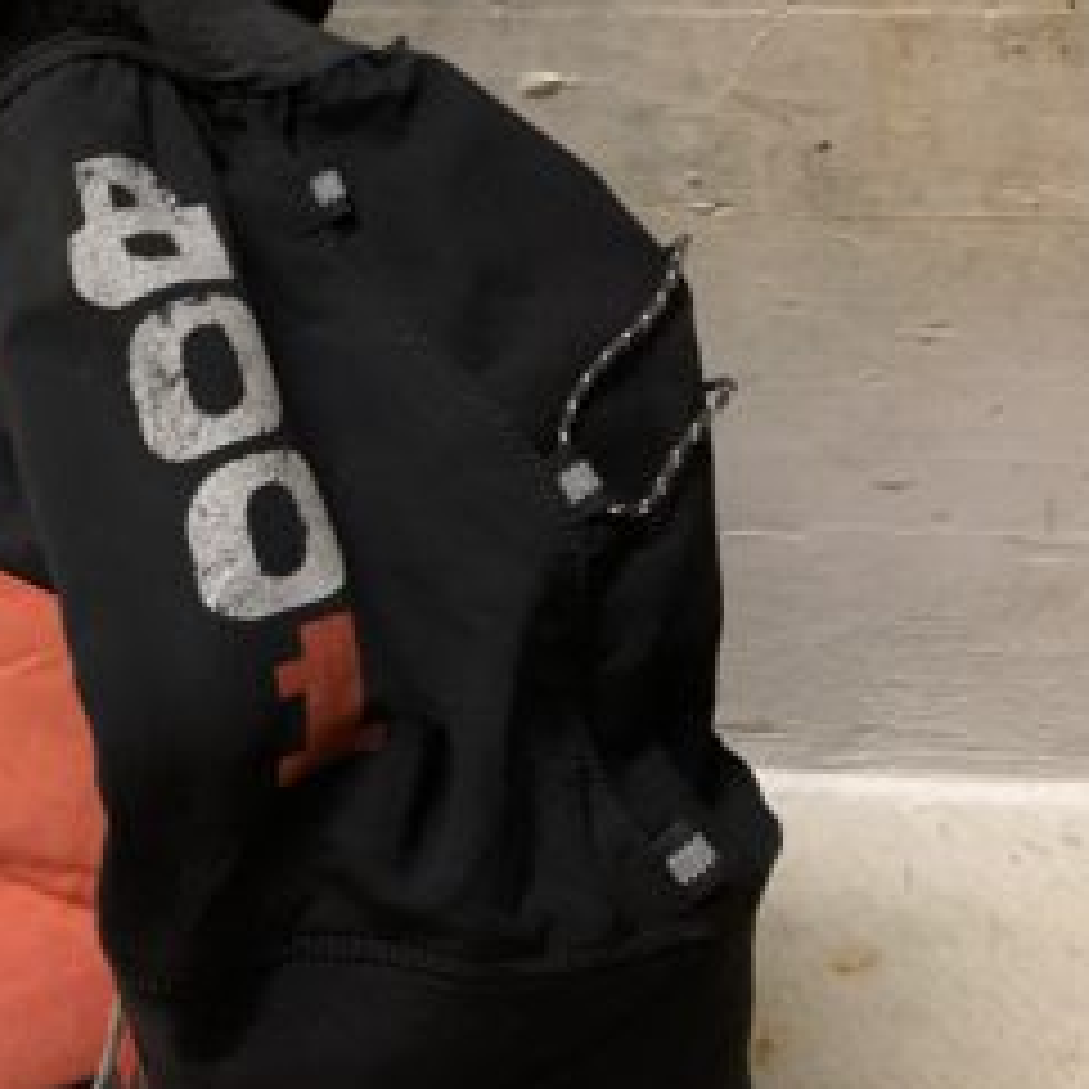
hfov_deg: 41.9
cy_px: 598
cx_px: 212
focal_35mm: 38
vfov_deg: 43.8
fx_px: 1353
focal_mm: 4.25
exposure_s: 1/33
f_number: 1.8
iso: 400
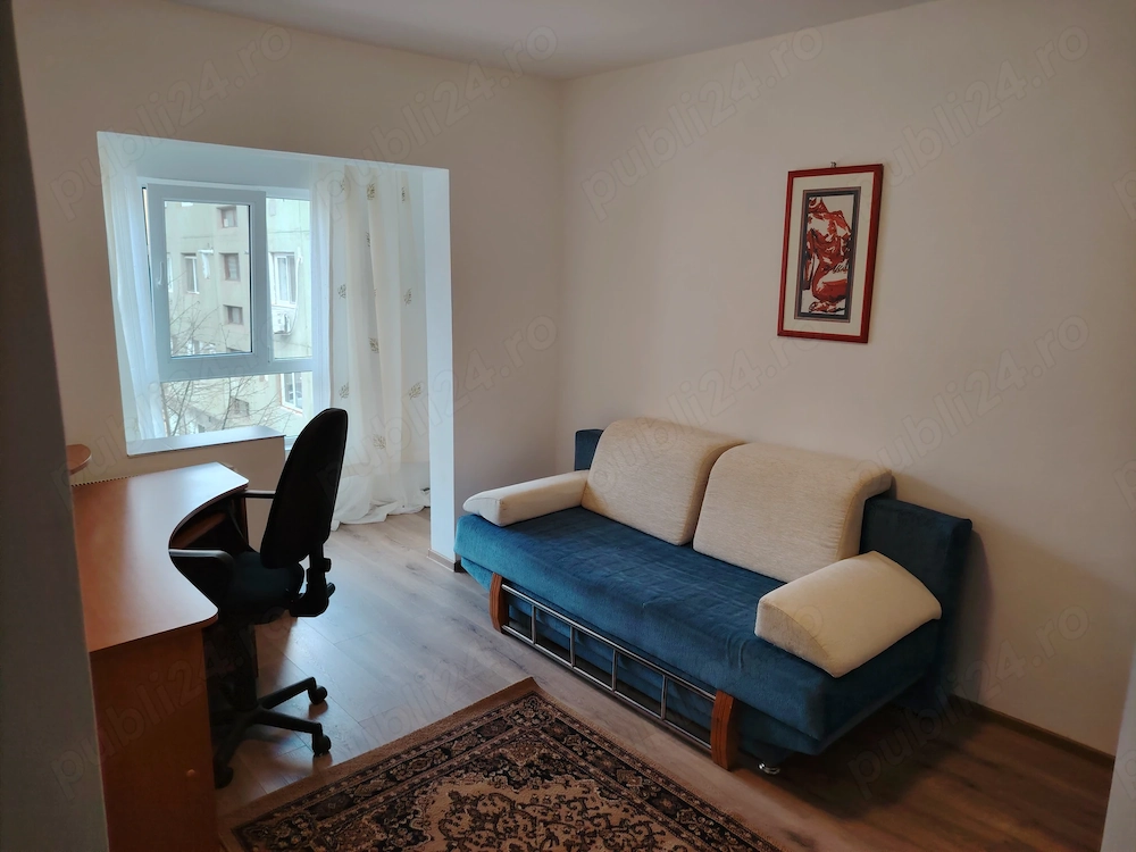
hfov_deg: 71.6
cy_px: 426
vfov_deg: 56.8
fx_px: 788
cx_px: 568
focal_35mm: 24
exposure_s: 1/50
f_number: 1.75
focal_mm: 5.25
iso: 247
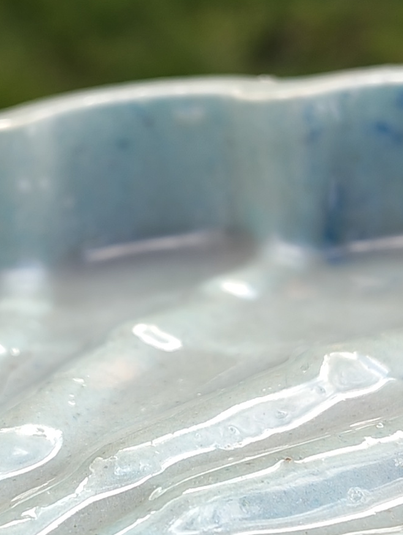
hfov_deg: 13.2
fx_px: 1734
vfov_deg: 17.5
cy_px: 253
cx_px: 170
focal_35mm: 112
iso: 50
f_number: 1.88
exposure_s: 1/195
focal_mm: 5.56
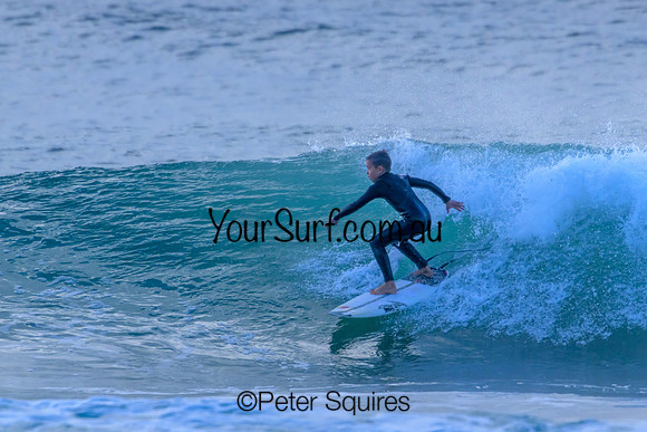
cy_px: 216
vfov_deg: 1.6
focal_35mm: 850
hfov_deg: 2.4
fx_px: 15279
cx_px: 324
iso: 4000
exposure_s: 1/2000
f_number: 11
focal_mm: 850
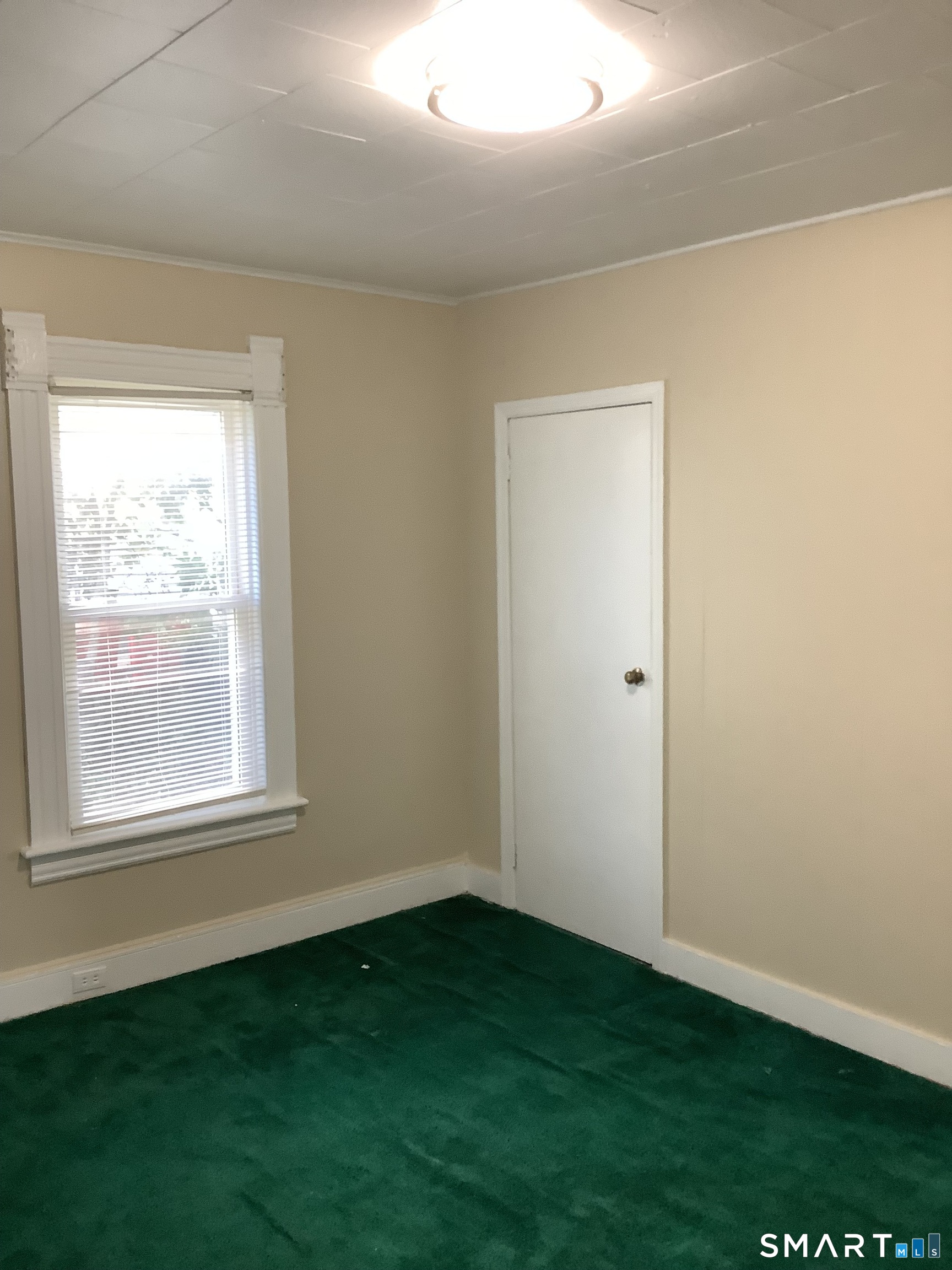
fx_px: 1137
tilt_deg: -7.0
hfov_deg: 45.4
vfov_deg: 58.4
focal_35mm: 31
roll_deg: +1.3
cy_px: 635
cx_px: 476
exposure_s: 1/60
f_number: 2.4
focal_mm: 3.3
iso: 200
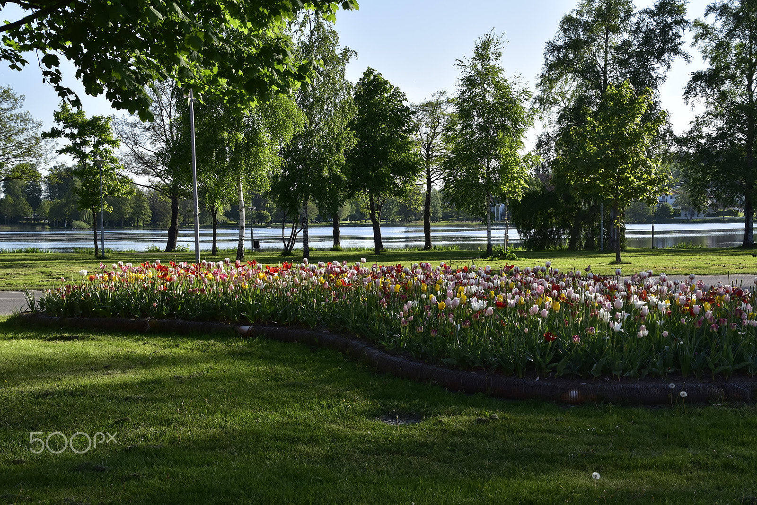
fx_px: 1199
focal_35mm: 57
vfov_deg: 23.8
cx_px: 378
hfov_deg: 35.0
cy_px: 252
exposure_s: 1/250
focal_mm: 38
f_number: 8
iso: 250
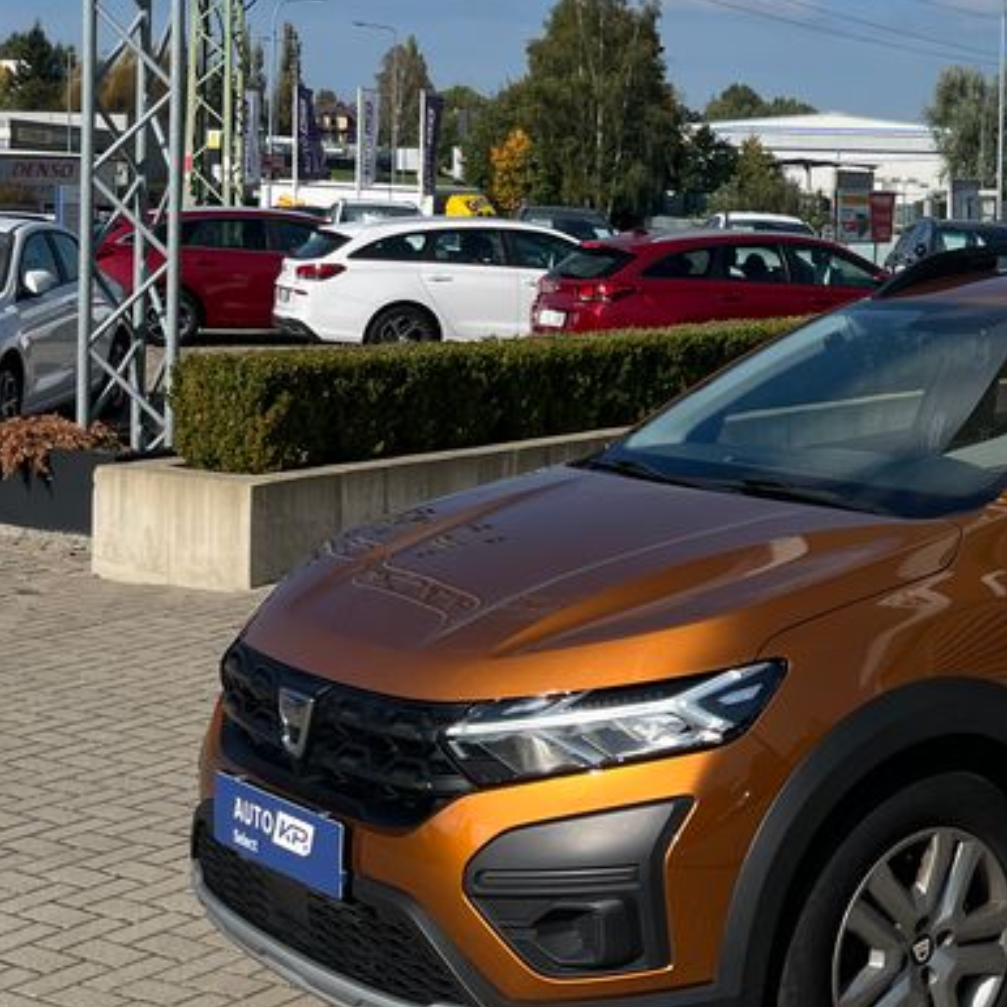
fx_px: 2008
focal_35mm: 61
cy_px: 232
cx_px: 999
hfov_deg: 26.7
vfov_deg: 27.7
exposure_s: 1/6173
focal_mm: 5.1
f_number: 1.6
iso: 50
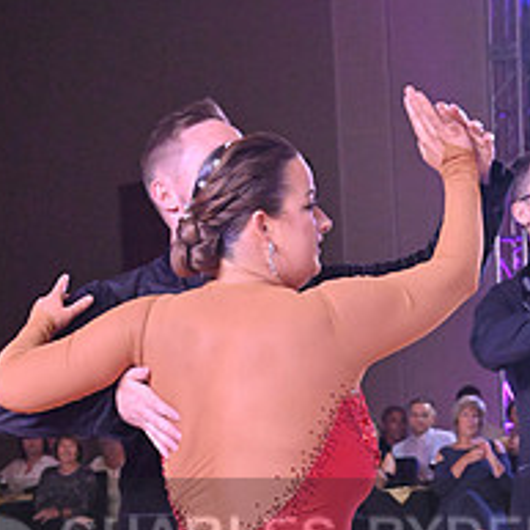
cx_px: 229
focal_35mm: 133
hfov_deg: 13.1
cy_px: 571
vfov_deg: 12.9
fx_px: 2304
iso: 6400
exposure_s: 1/320
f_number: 7.1
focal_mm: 52
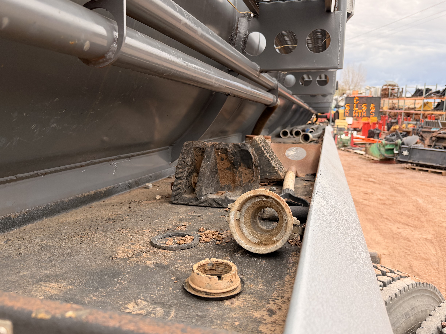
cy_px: 167
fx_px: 361
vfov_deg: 49.7
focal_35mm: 28
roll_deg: -1.4
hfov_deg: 63.4
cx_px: 219
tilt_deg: -9.8
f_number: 1.78
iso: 80
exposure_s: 1/171
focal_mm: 6.76
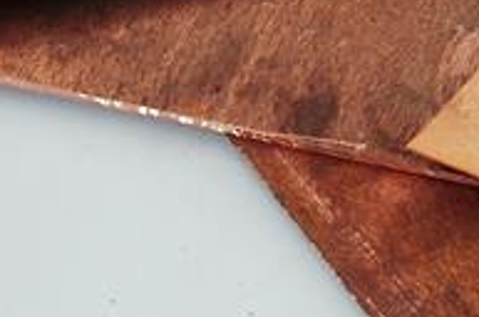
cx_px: 1023
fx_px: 3507
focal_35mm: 264
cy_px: -203
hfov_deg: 7.4
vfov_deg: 5.1
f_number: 14
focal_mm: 34
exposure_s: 1/160
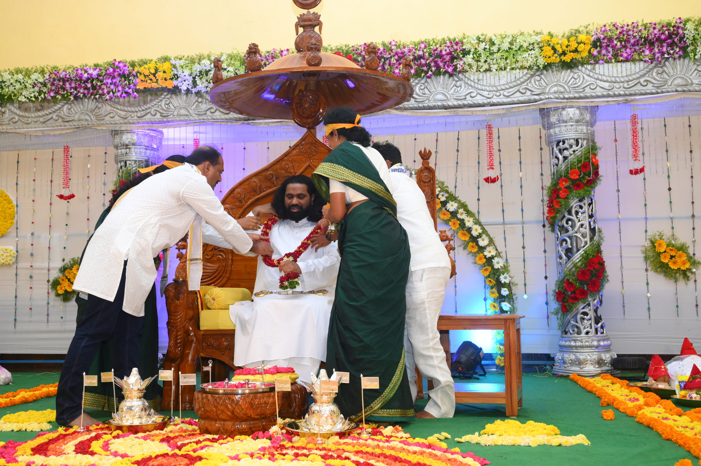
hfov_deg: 48.5
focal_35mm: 40
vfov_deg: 33.4
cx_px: 350
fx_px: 778
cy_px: 233
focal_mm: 40
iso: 1600
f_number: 5.6
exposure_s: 1/160
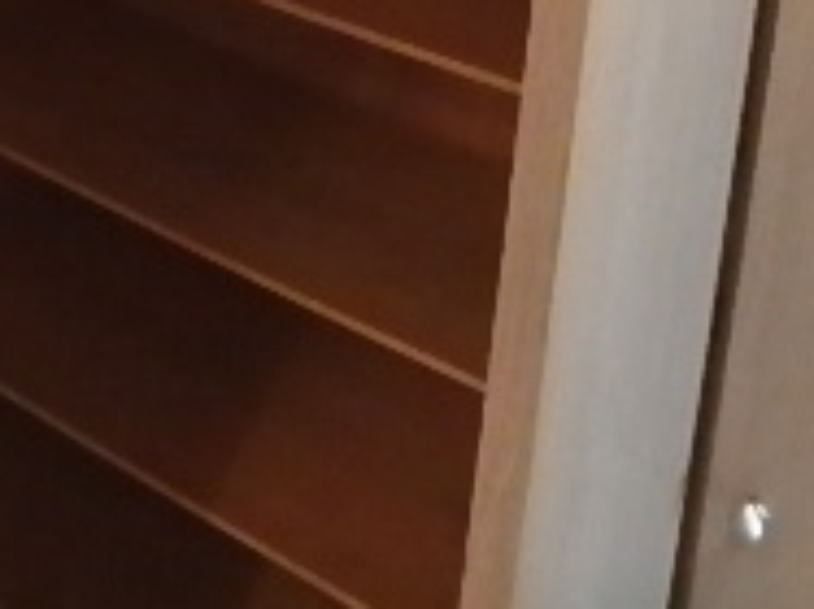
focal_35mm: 72
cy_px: -387
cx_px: 83
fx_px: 1692
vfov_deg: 17.6
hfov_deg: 26.2
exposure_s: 1/20
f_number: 3.5
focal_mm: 3.7
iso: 1600
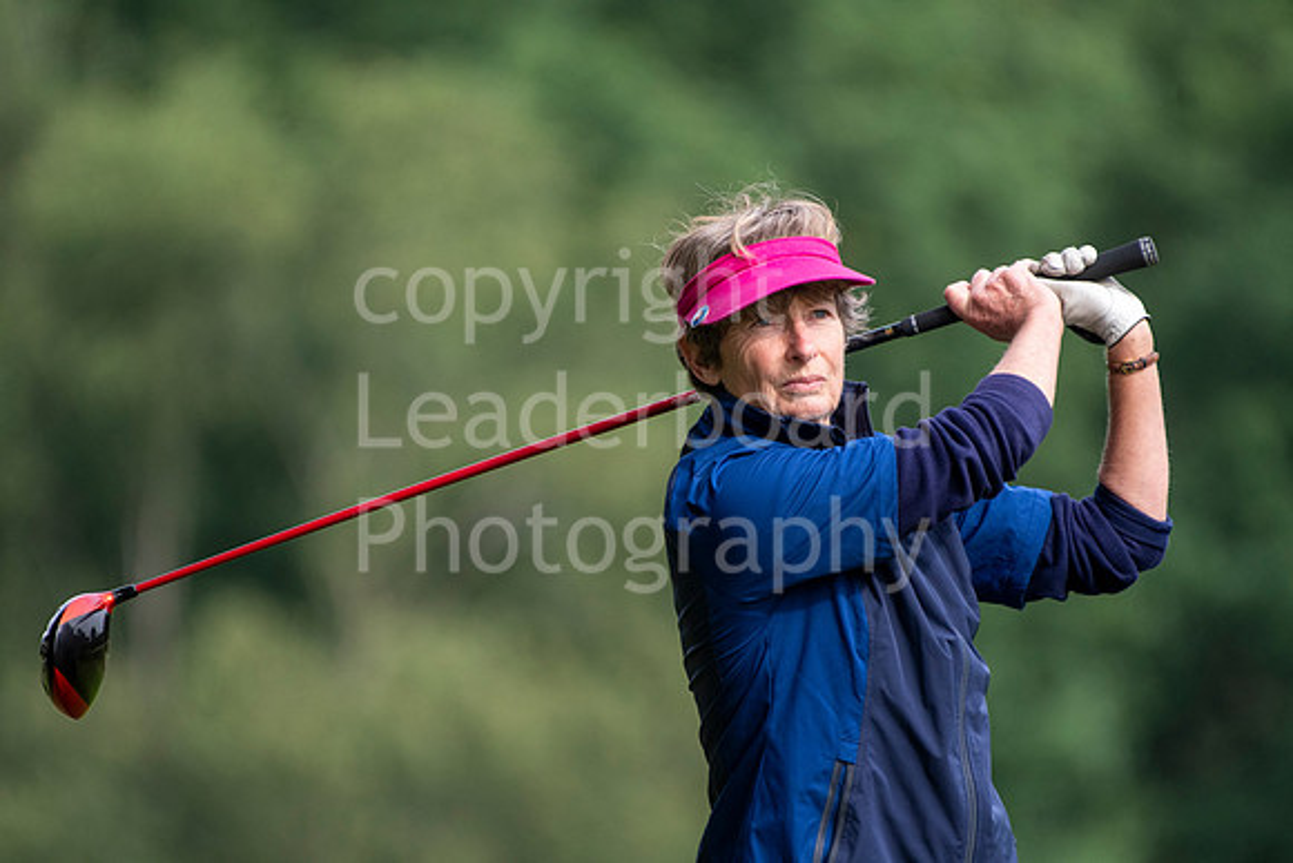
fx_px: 25865
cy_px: 432
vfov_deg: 1.9
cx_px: 646
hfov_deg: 2.9
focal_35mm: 720
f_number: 5.6
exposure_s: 1/1250
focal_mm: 480
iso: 800
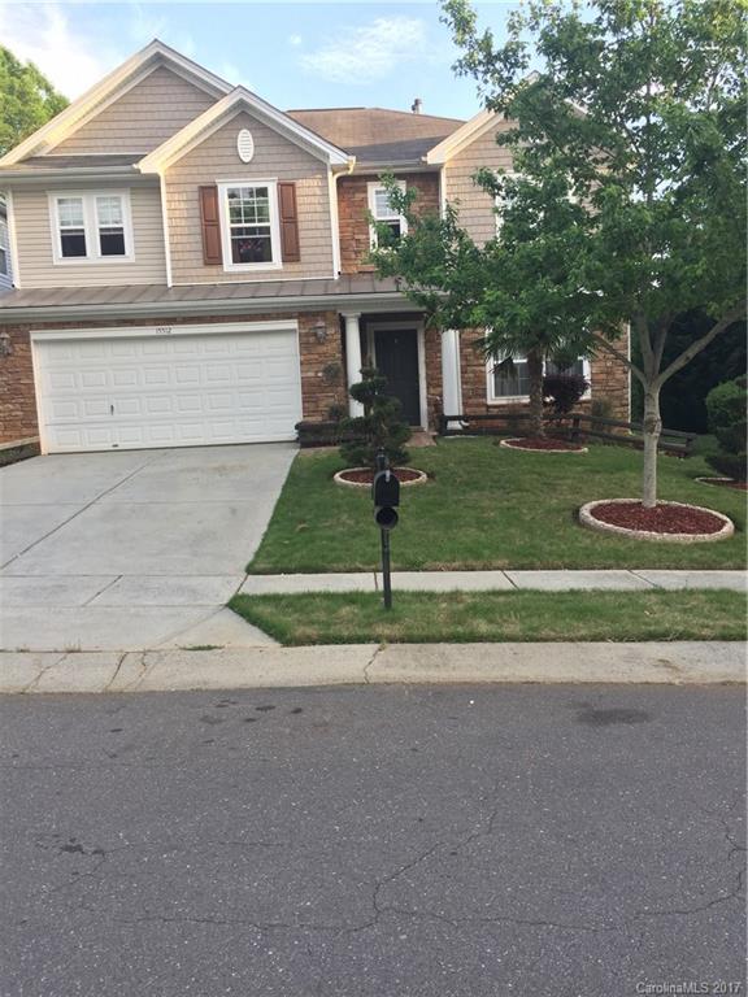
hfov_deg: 48.2
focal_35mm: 29
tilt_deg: -6.2
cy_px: 498
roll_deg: +2.3
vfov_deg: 61.7
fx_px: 836
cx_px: 374
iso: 32
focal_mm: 4.15
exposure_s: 1/120
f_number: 2.2
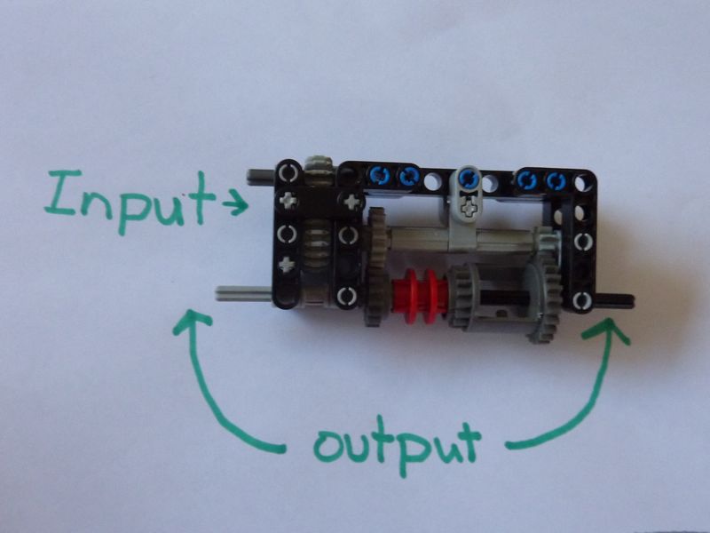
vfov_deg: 39.7
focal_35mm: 36
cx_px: 355
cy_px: 266
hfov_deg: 51.4
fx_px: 738
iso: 250
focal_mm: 4.1
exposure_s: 1/30
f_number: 3.3
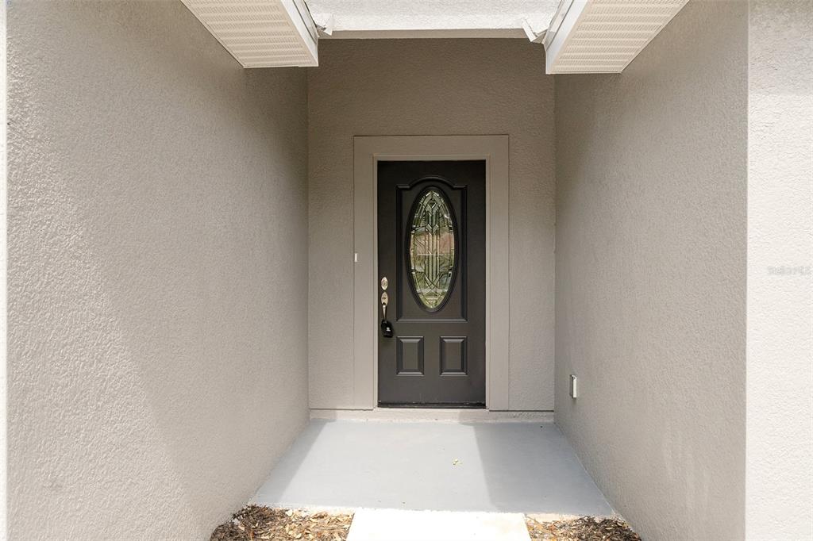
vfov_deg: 43.6
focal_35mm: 30
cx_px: 406
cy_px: 270
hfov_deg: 61.9
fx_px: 677
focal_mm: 20
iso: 640
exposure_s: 1/100
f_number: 8
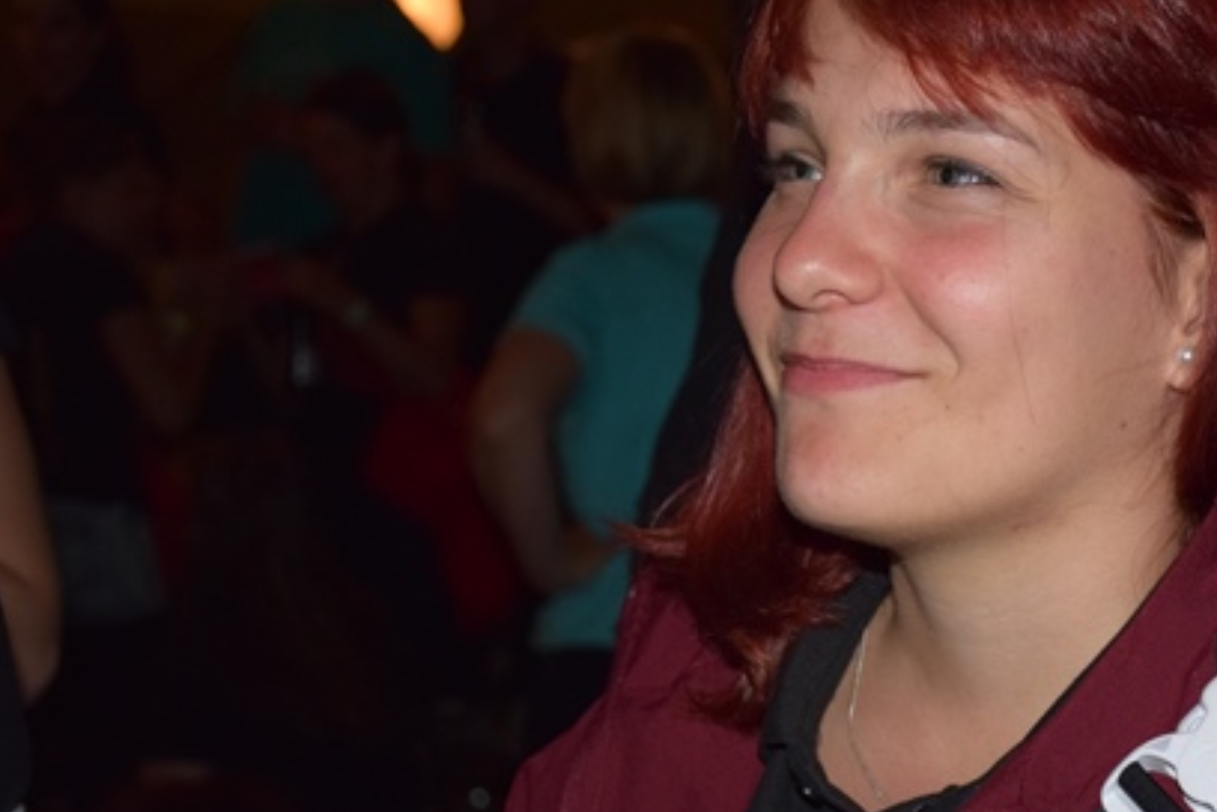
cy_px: 491
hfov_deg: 25.1
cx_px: 874
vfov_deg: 17.0
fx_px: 2704
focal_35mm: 80
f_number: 4.2
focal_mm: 34
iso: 1800
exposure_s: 1/60
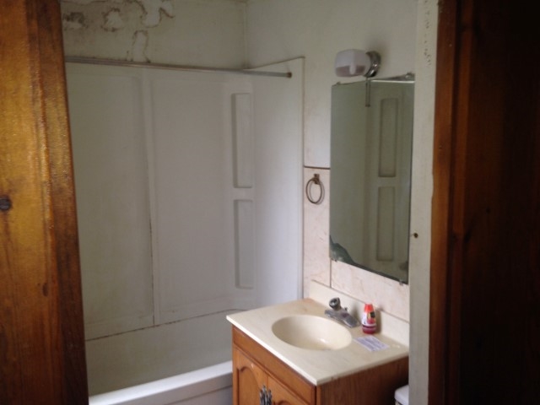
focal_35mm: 33
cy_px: 202
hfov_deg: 55.4
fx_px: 515
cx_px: 270
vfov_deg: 42.9
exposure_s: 1/20
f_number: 2.4
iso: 64
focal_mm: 4.12
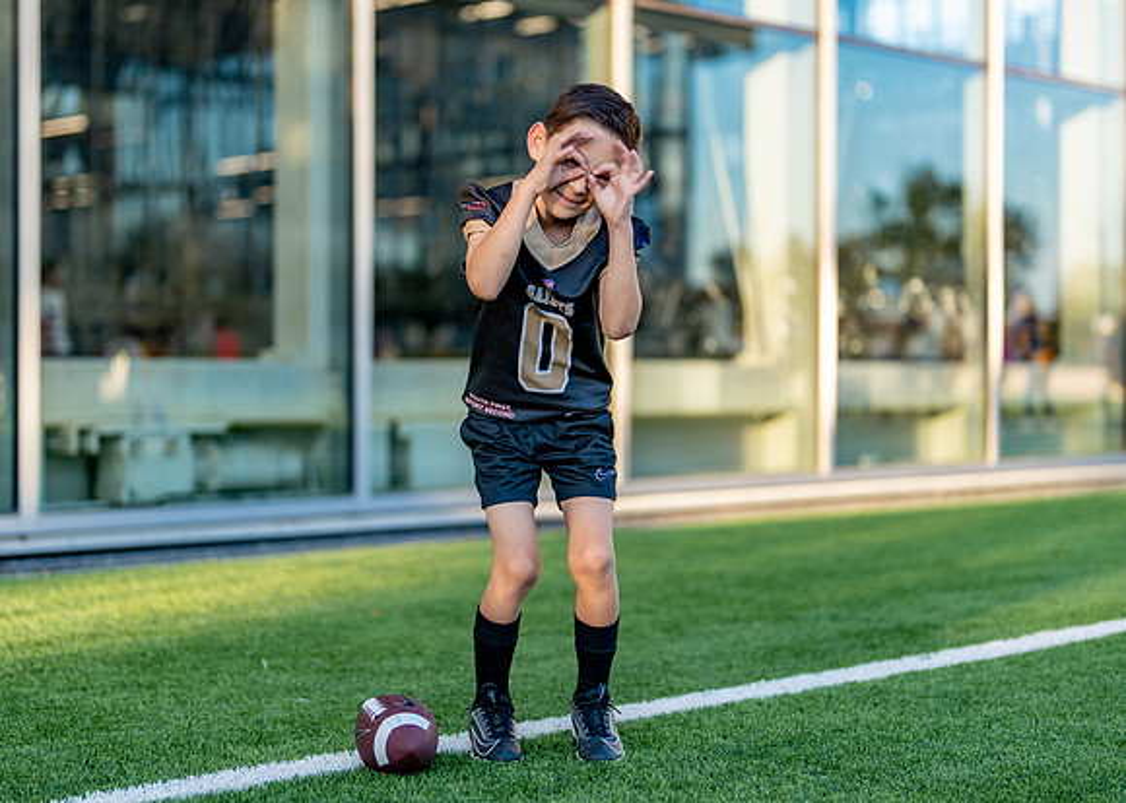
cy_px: 378
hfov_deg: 30.0
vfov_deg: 21.7
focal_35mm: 66
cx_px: 553
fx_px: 2101
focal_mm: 50
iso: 200
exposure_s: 1/2000
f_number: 1.2
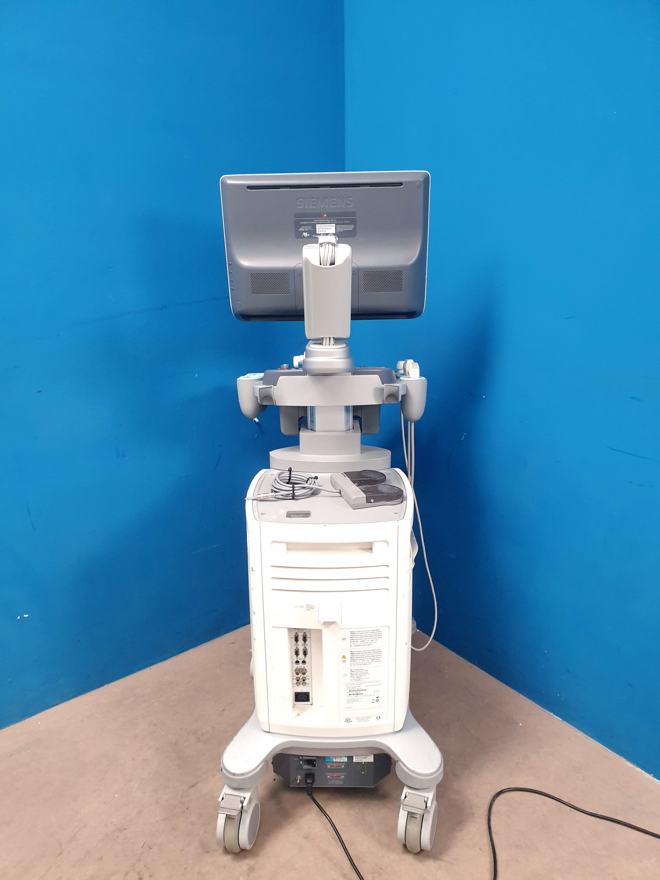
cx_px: 330
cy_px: 440
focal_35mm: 26
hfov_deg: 53.1
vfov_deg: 67.3
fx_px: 661
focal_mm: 4.3
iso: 320
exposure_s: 1/33
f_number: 2.4
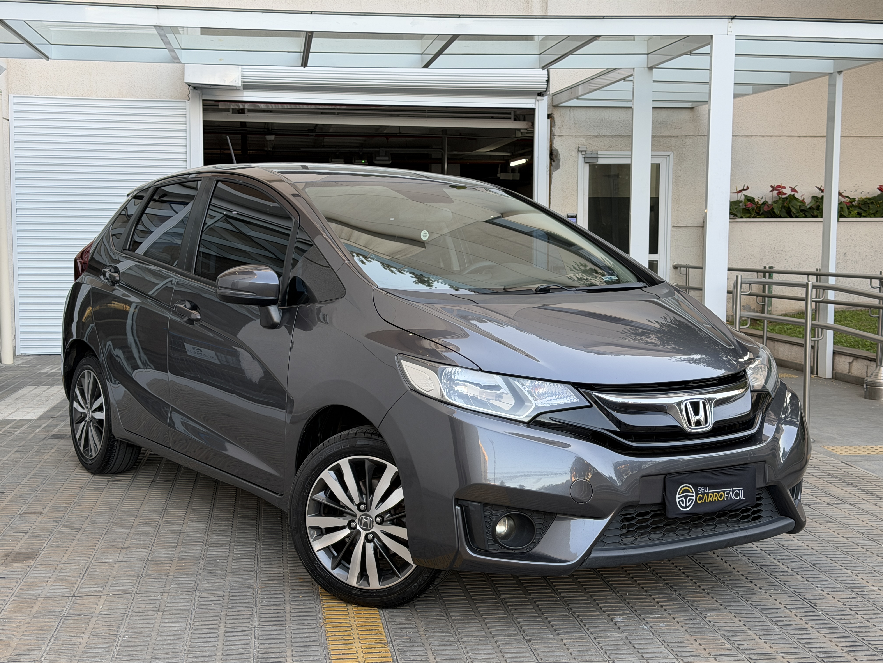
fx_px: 1224
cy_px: 332
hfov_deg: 39.7
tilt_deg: -5.3
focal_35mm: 48
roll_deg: +0.6
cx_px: 442
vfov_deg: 30.3
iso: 64
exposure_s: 1/121
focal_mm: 6.76
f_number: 1.78
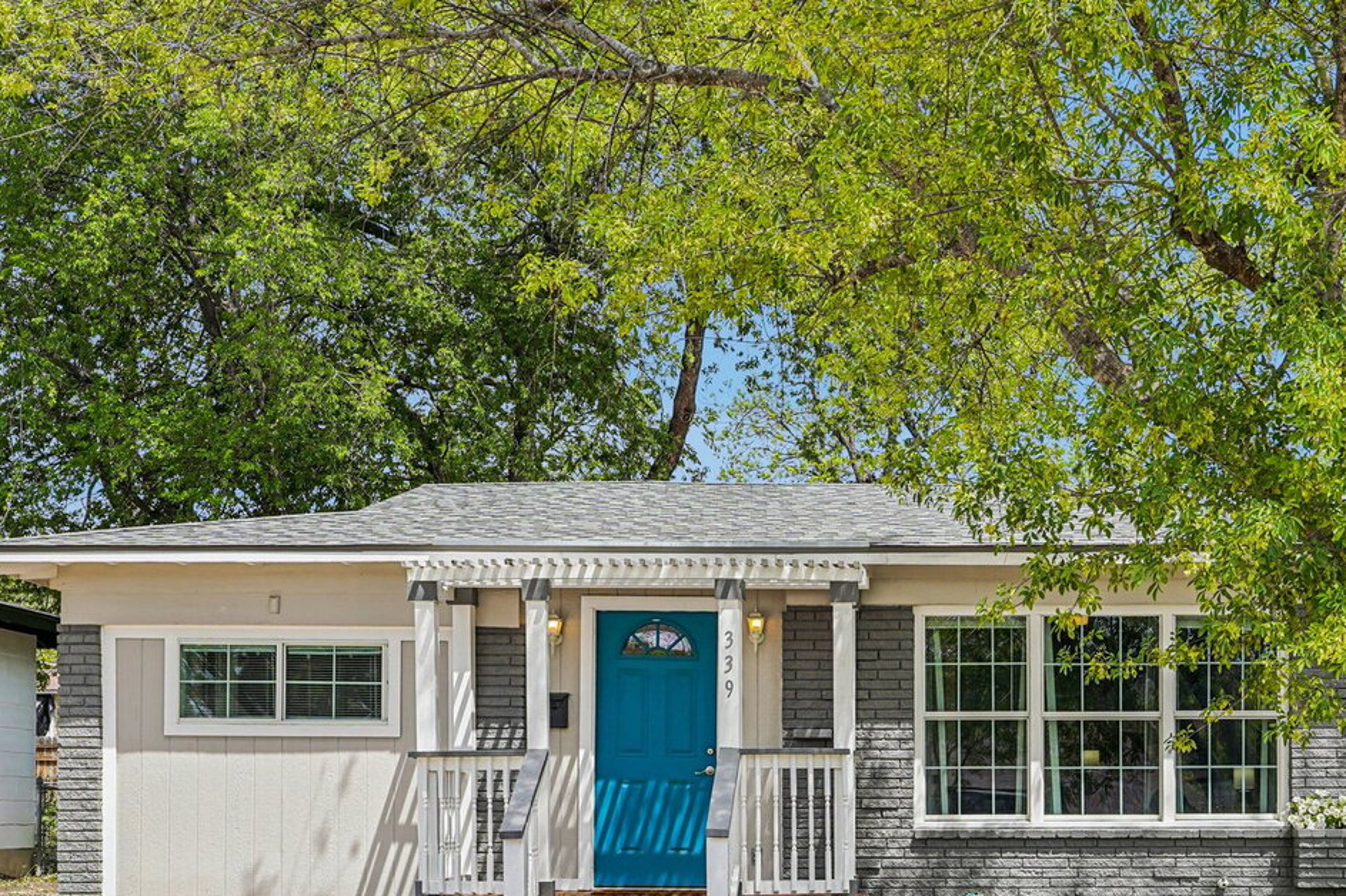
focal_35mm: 55
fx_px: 2056
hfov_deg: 35.5
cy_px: 686
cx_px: 989
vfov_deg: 24.3
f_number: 8
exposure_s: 1/125
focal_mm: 32
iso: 100
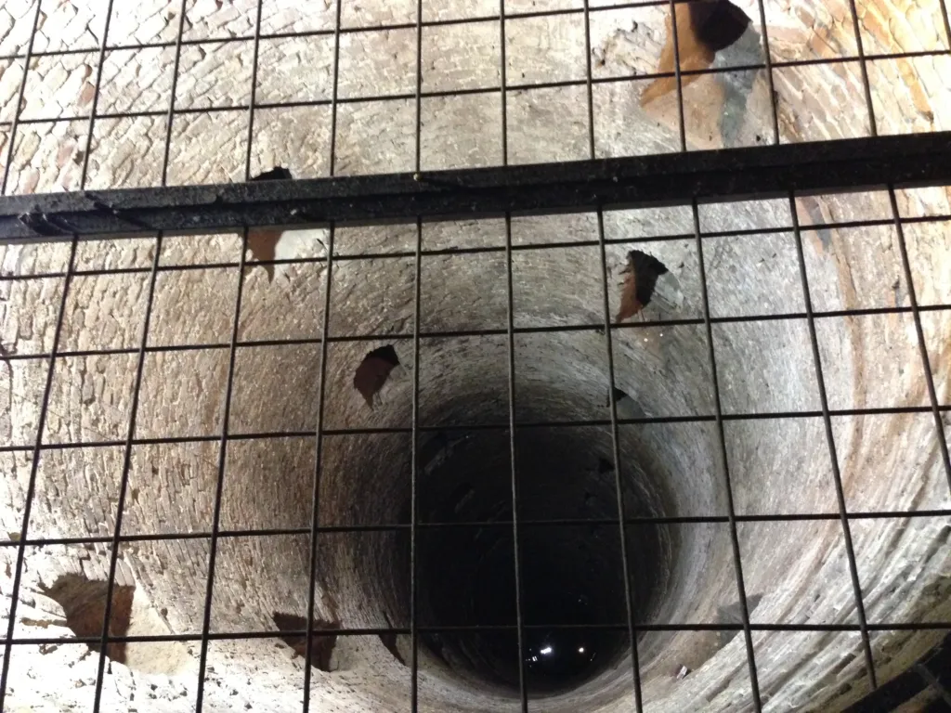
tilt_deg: -68.7
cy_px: 356
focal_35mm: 33
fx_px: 907
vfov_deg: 42.9
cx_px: 476
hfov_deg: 55.4
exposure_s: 1/15
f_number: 2.4
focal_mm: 4.12
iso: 640
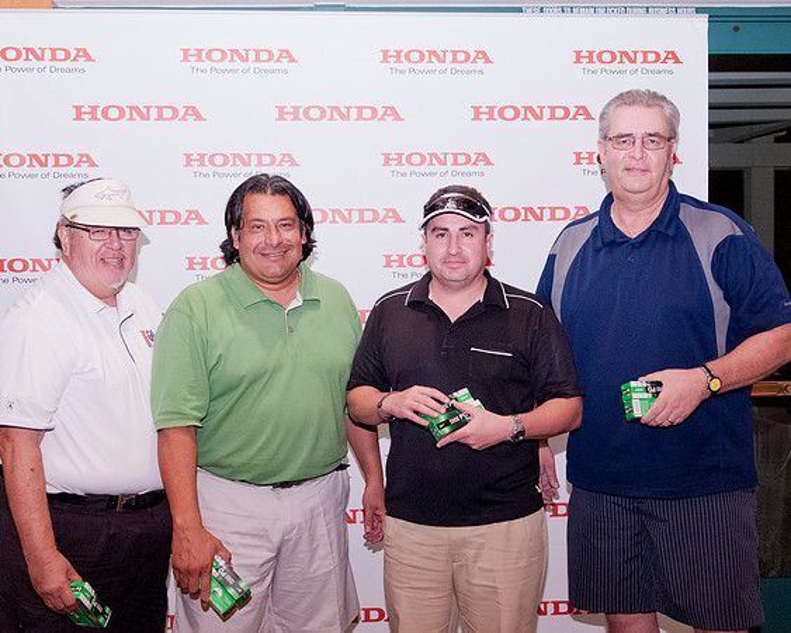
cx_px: 396
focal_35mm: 46
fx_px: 1072
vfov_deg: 32.9
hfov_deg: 40.5
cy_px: 316
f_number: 4
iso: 1250
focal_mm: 26
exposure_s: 1/100
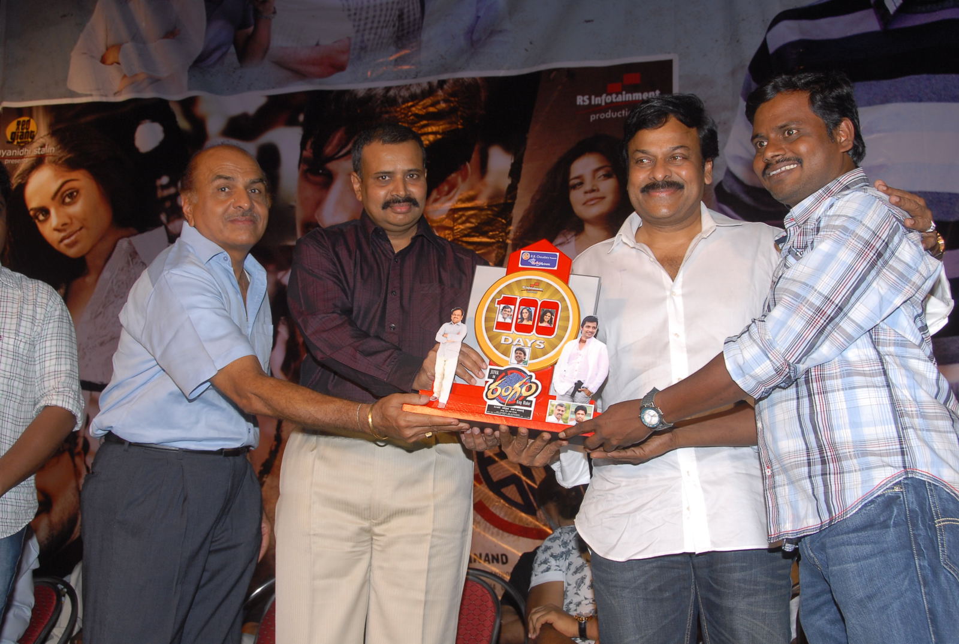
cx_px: 480
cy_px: 322
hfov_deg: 44.9
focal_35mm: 44
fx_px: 1161
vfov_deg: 31.0
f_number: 7.1
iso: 320
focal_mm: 29
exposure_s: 1/125
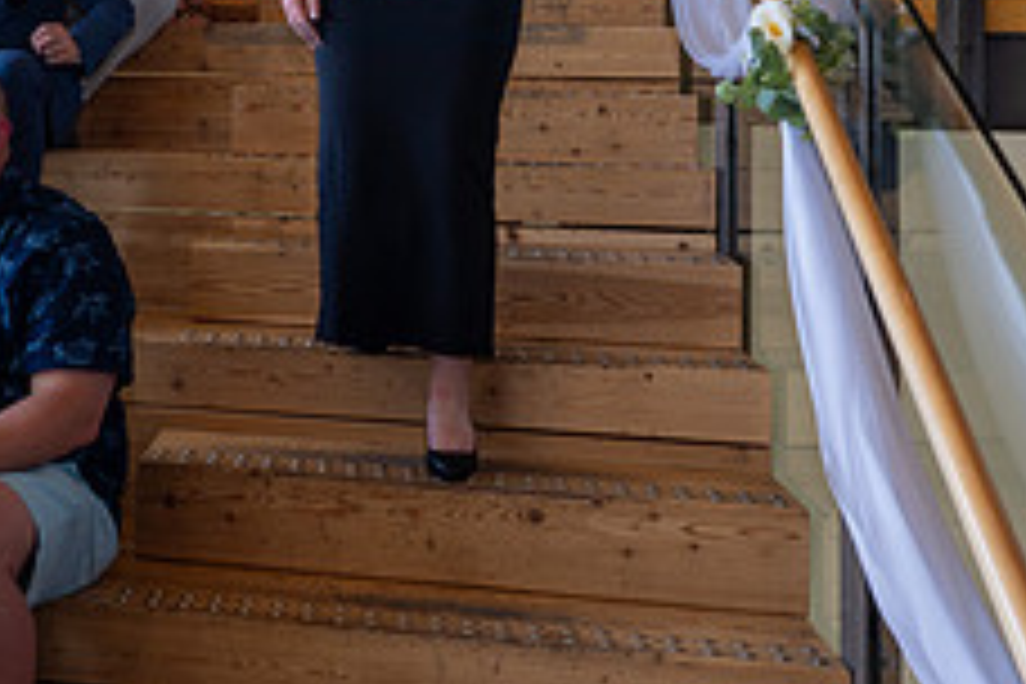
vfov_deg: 21.4
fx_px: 1738
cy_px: -25
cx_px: 396
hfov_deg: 32.8
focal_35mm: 61
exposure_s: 1/125
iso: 100
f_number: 3.5
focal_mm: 24
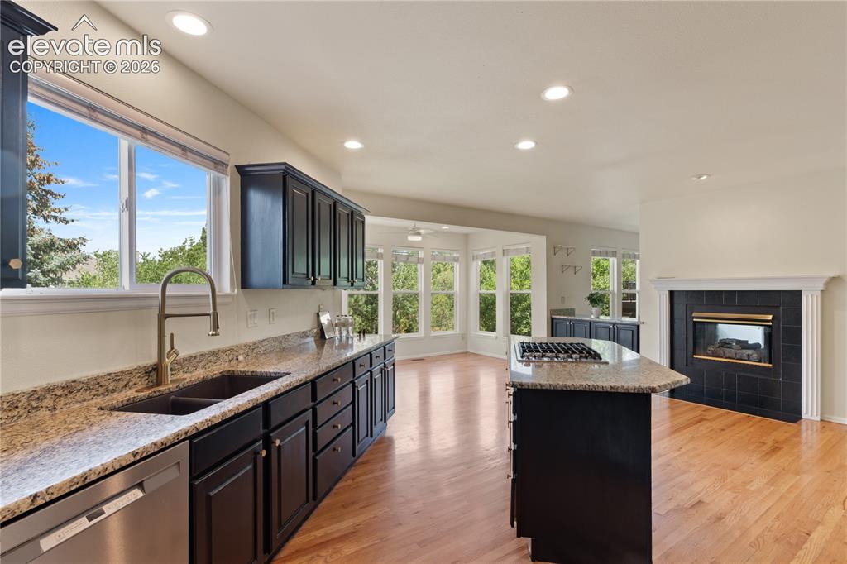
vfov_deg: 72.0
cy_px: 282
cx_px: 424
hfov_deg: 95.0
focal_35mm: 16
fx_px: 388
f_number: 9
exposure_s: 1/3
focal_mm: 11
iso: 125
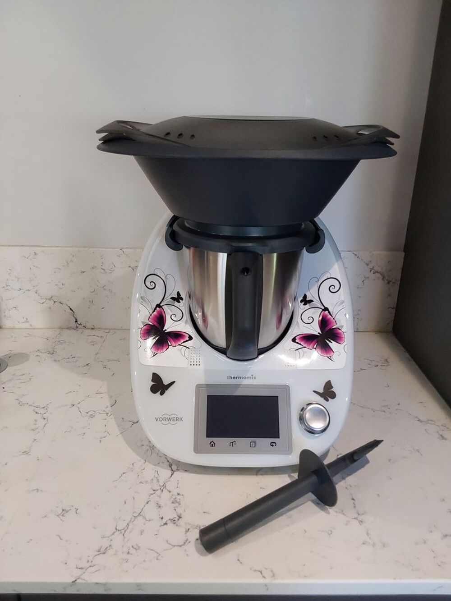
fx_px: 486
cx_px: 226
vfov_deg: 63.4
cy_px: 300
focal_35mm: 28
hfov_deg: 49.8
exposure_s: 1/60
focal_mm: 2.91
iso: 160
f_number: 1.9
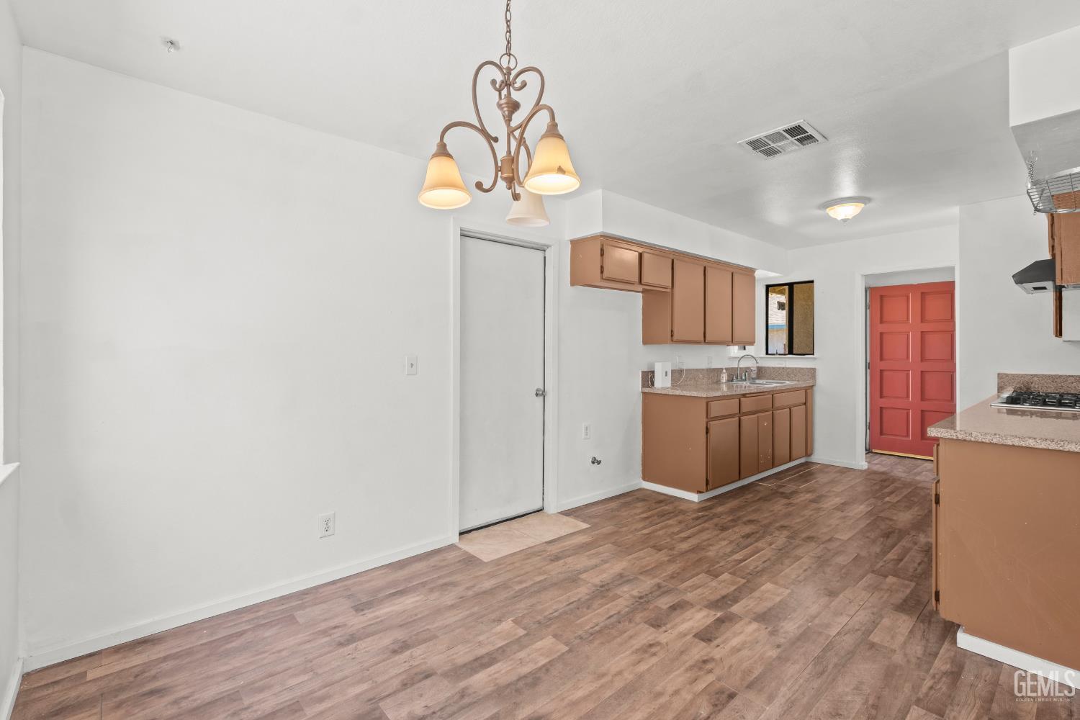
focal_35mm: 15
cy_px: 360
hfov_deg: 100.4
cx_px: 540
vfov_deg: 77.3
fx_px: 450
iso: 250
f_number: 9
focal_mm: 10
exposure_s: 1/1.67
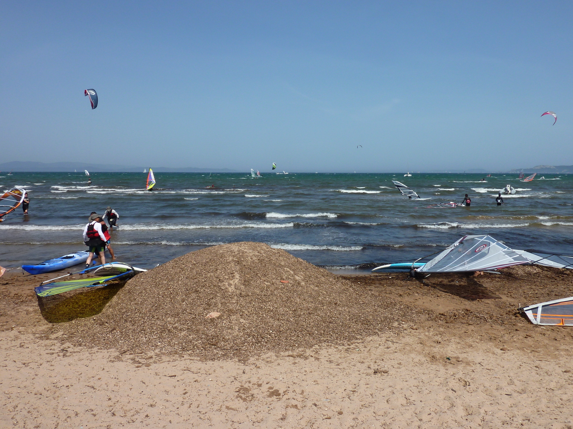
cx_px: 286
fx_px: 414
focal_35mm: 25
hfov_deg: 69.4
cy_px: 214
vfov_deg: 54.9
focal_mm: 4.1
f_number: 5.6
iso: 80
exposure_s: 1/500
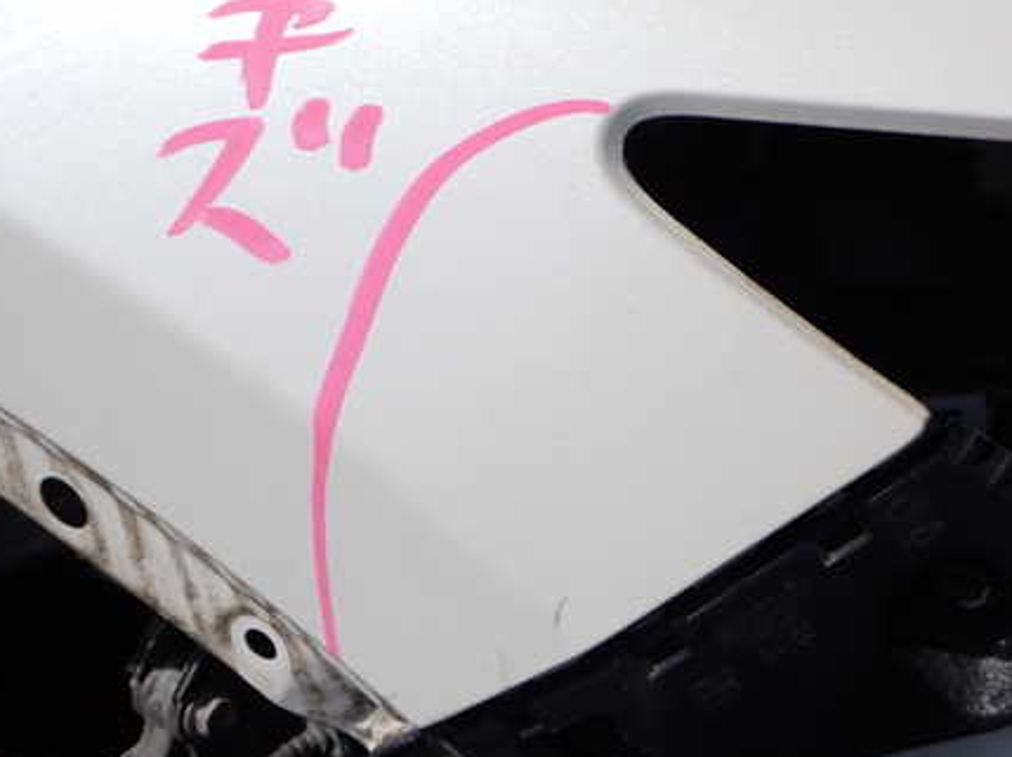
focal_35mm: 42
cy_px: 297
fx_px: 1227
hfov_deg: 44.4
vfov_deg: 34.2
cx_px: 637
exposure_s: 1/320
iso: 100
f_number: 9
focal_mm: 5.4
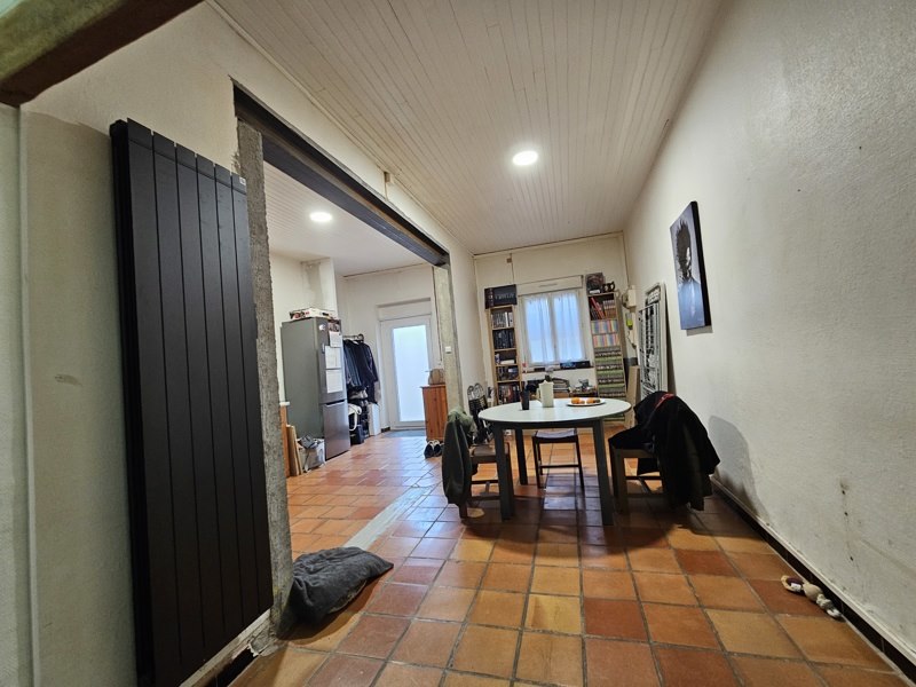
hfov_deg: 106.2
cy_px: 344
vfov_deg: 89.9
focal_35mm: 13
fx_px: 344
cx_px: 458
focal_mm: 2.2
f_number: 2.2
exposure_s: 1/30
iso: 400
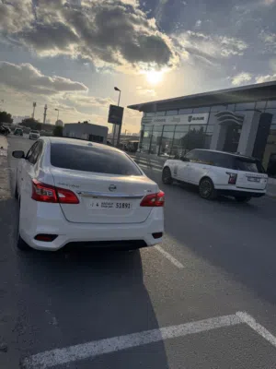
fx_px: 255
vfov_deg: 71.6
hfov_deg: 56.8
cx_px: 138
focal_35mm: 24
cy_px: 184
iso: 80
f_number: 1.78
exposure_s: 1/9009
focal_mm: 6.76
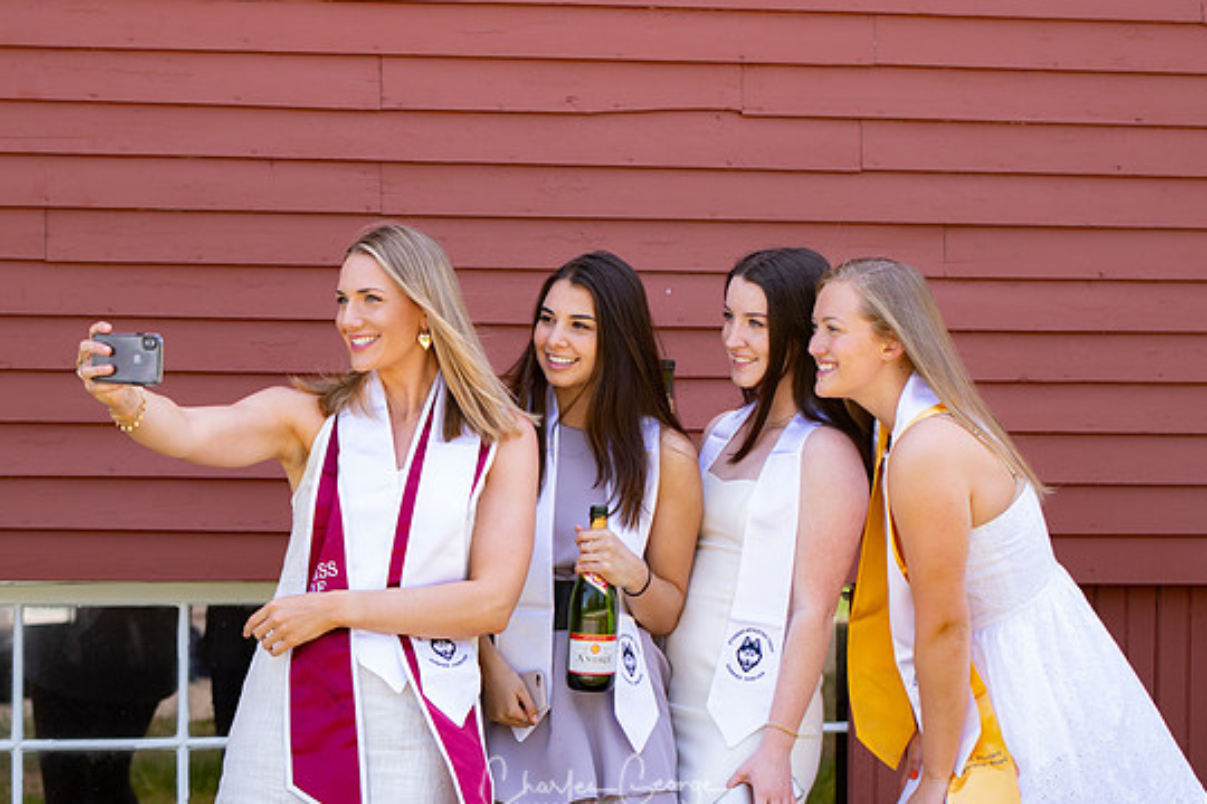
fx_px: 4861
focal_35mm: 145
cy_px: 399
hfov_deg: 14.2
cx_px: 586
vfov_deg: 9.5
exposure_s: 1/250
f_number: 2.8
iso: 100
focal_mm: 90
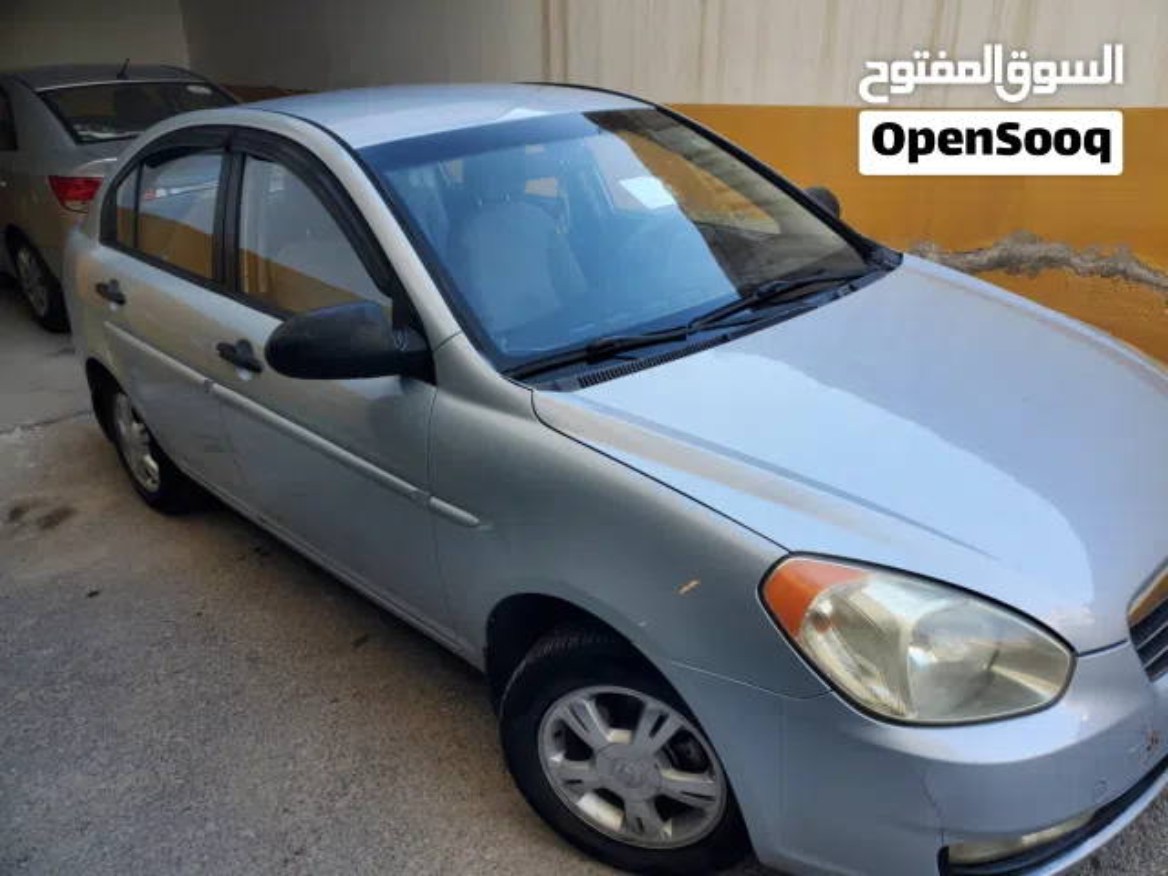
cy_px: 438
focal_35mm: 26
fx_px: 877
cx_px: 584
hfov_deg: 67.3
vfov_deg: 53.1
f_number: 2.4
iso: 80
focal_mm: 4.3
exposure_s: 1/120
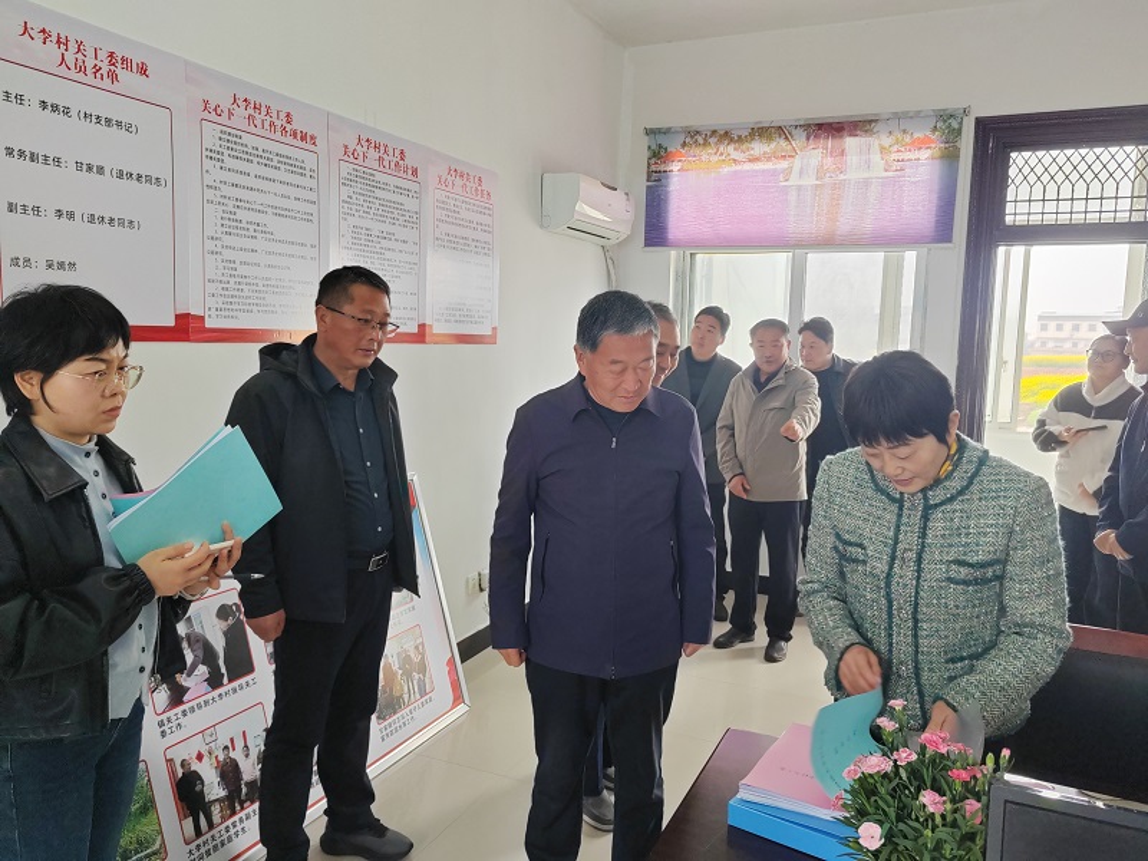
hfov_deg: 65.3
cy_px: 430
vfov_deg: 51.4
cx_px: 574
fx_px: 895
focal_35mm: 27
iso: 640
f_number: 1.9
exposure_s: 1/100
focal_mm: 5.52
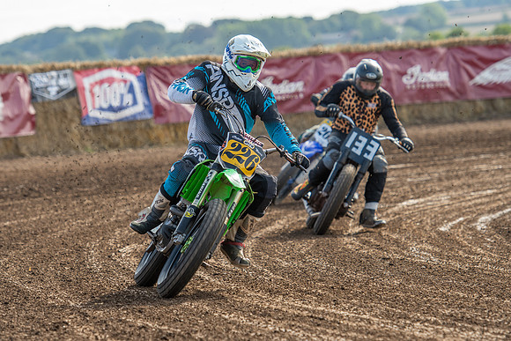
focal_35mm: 225
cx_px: 256
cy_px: 170
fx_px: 3194
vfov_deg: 6.1
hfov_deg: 9.1
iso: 200
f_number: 4
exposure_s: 1/640
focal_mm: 150
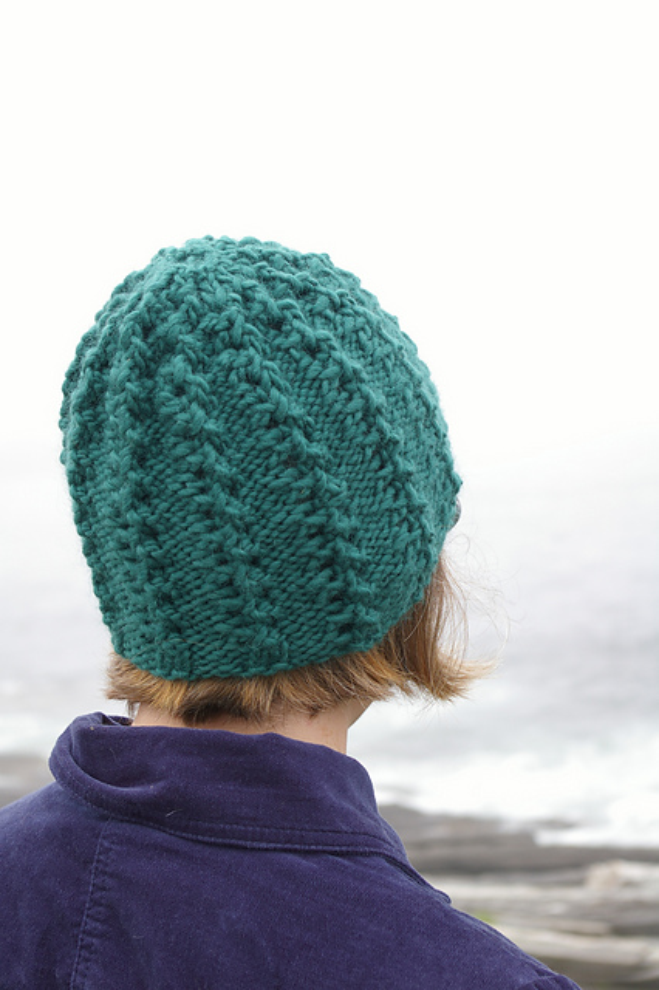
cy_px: 495
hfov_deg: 20.1
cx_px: 330
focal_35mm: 68
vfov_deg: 29.9
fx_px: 1855
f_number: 7.1
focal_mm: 45
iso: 200
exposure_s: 1/100
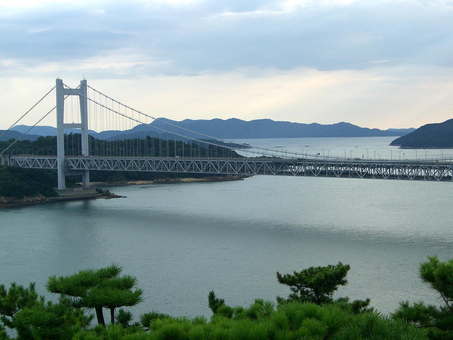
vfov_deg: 22.3
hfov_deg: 29.4
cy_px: 170
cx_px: 226
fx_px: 864
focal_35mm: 66
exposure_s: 1/320
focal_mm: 13.7
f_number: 3.8
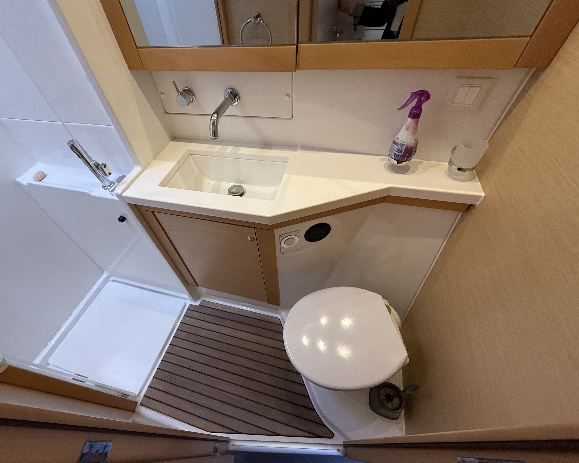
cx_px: 264
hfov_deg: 96.5
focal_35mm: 15
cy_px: 228
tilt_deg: -47.1
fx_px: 257
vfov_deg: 84.0
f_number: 2.2
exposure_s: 1/99
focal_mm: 2.22
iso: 250
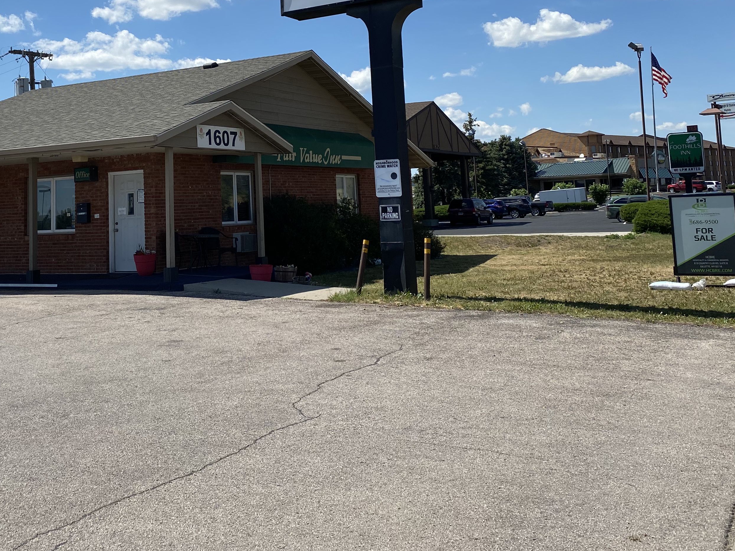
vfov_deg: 33.5
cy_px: 122
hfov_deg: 44.1
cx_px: 236
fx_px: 892
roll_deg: +1.7
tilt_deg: +7.9
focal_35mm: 42
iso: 32
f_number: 1.8
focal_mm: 4.25
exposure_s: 1/4274
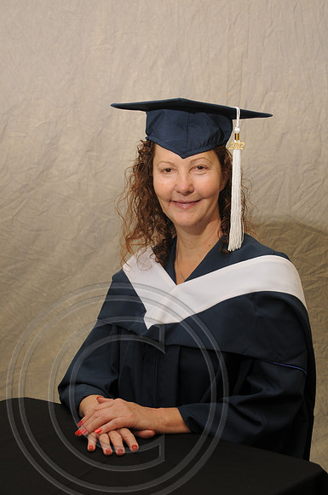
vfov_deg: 28.1
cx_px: 164
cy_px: 248
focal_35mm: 72
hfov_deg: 18.9
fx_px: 987
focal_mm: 48
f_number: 5.6
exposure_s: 1/40
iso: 200
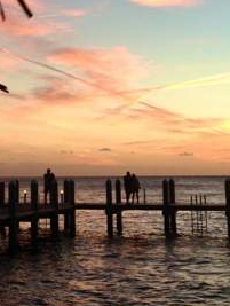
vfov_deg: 24.5
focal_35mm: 79
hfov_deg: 18.5
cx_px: 38
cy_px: 99
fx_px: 698
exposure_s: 1/120
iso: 64
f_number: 2.4
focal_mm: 4.12
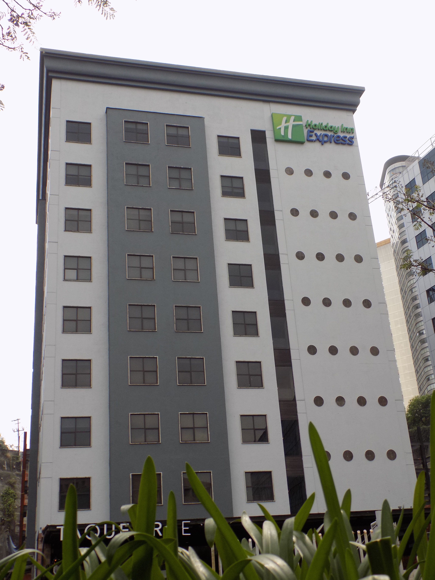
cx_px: 218
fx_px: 687
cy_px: 290
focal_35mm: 41
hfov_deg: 35.1
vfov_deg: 45.8
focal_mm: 7.3
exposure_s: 1/400
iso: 80
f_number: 3.6
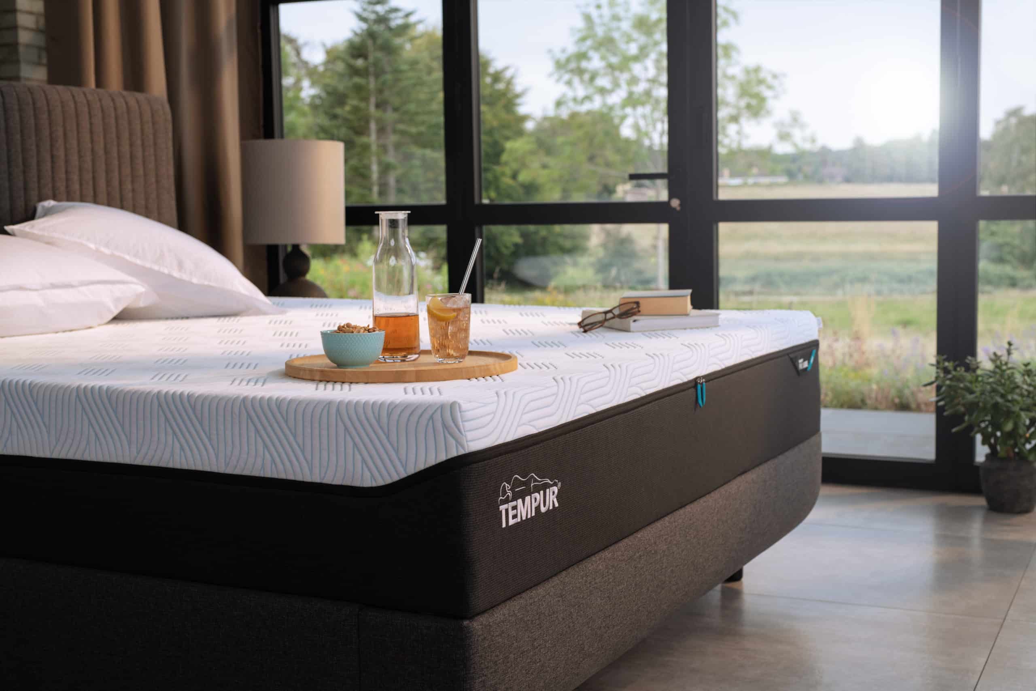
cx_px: 518
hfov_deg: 39.6
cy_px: 346
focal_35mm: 50
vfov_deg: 27.0
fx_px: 1439
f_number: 5.6
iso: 100
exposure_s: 1/30
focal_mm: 50
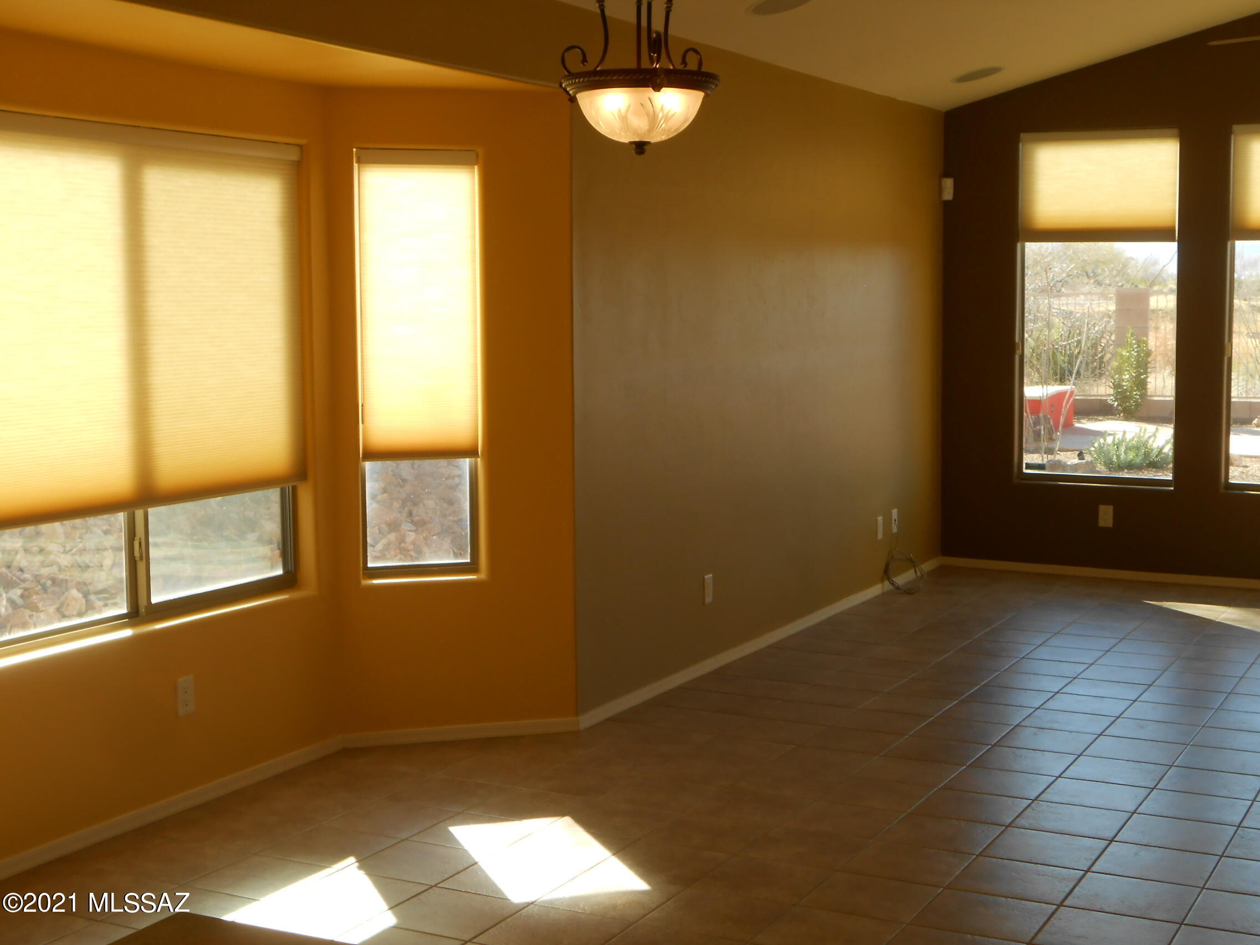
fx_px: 1784
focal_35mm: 49
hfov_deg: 38.9
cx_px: 630
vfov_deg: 29.7
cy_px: 472
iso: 80
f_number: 4.8
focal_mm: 8.8
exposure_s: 1/60
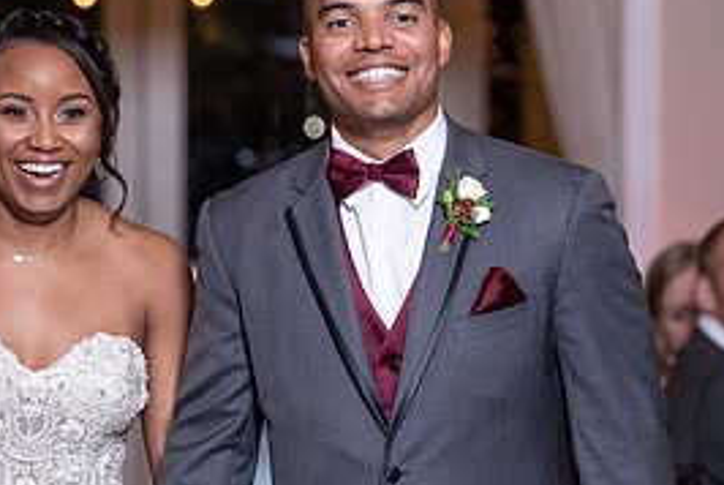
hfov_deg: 5.8
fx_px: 7107
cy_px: 242
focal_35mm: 353
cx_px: 334
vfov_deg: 3.9
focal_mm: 142
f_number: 4
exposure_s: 1/200
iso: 800
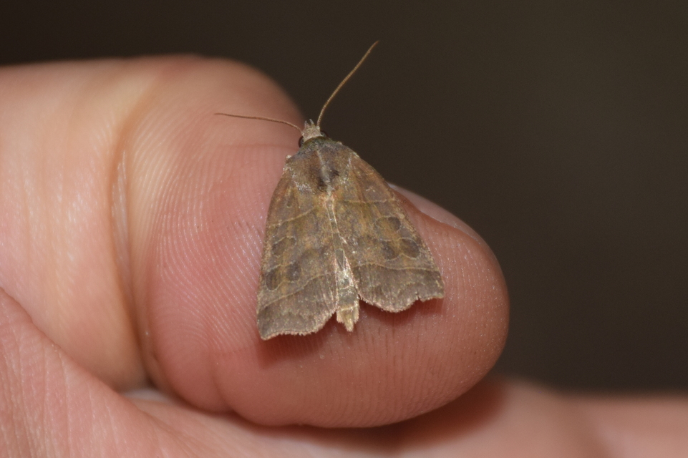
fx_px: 4012
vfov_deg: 6.5
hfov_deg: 9.8
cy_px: 229
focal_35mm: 210
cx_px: 344
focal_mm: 140
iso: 320
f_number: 7.1
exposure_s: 1/60
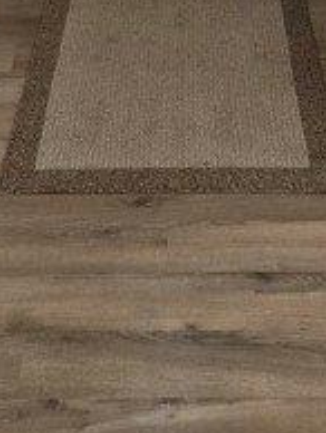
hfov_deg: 16.3
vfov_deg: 18.8
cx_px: 190
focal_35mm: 91
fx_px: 1140
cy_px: -230
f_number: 1.8
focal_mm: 5.4
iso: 320
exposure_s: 1/120
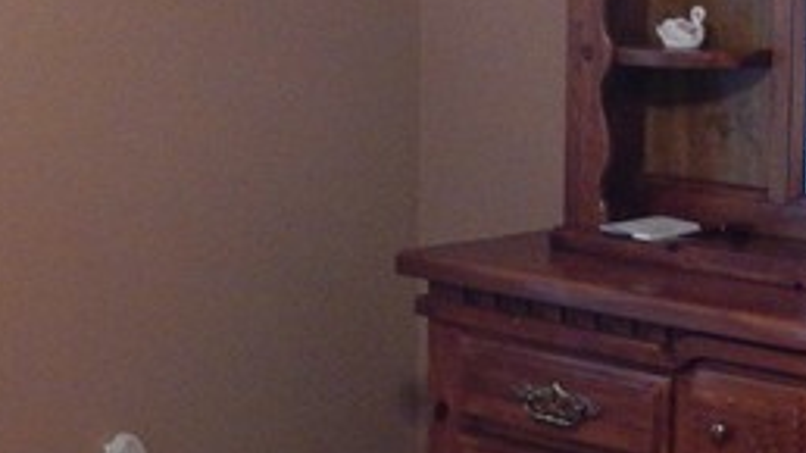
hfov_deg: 19.8
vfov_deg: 11.2
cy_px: 231
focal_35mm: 108
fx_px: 2308
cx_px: 378
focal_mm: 4.5
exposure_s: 1/8
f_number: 3.4
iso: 560
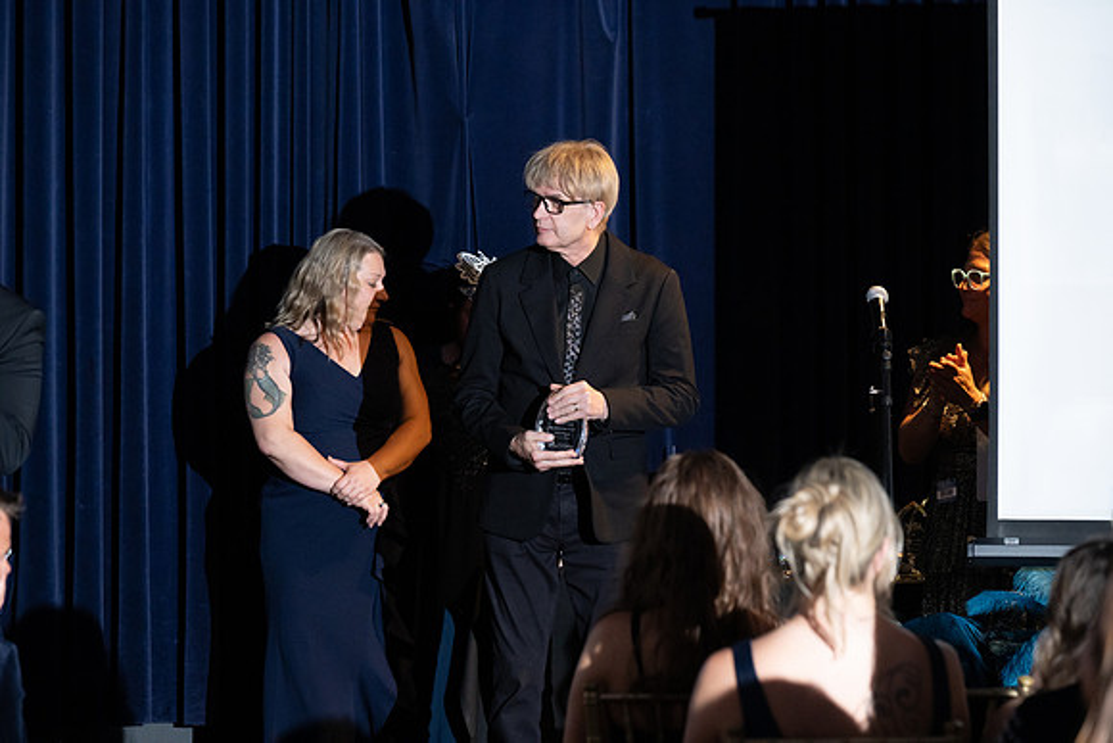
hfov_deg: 13.7
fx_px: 4638
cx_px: 556
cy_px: 372
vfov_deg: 9.2
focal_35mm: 150
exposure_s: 1/200
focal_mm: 150
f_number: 5
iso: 2500
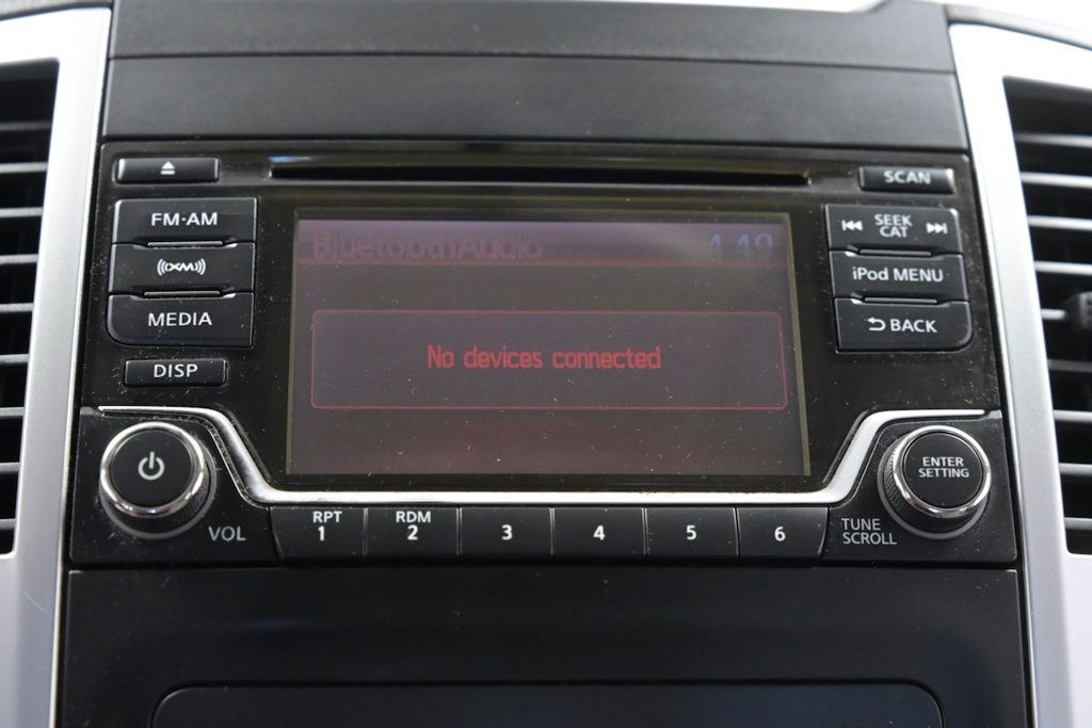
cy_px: 364
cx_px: 546
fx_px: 1972
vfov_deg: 20.9
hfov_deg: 31.0
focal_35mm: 65
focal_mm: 65
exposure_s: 1/125
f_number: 4.5
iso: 2500
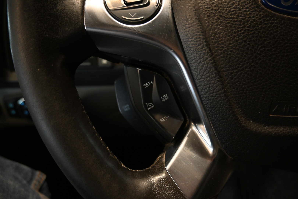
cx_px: 149
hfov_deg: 73.7
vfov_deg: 53.1
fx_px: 199
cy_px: 100
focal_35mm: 24
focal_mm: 16
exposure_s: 1/25
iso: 900
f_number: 3.5
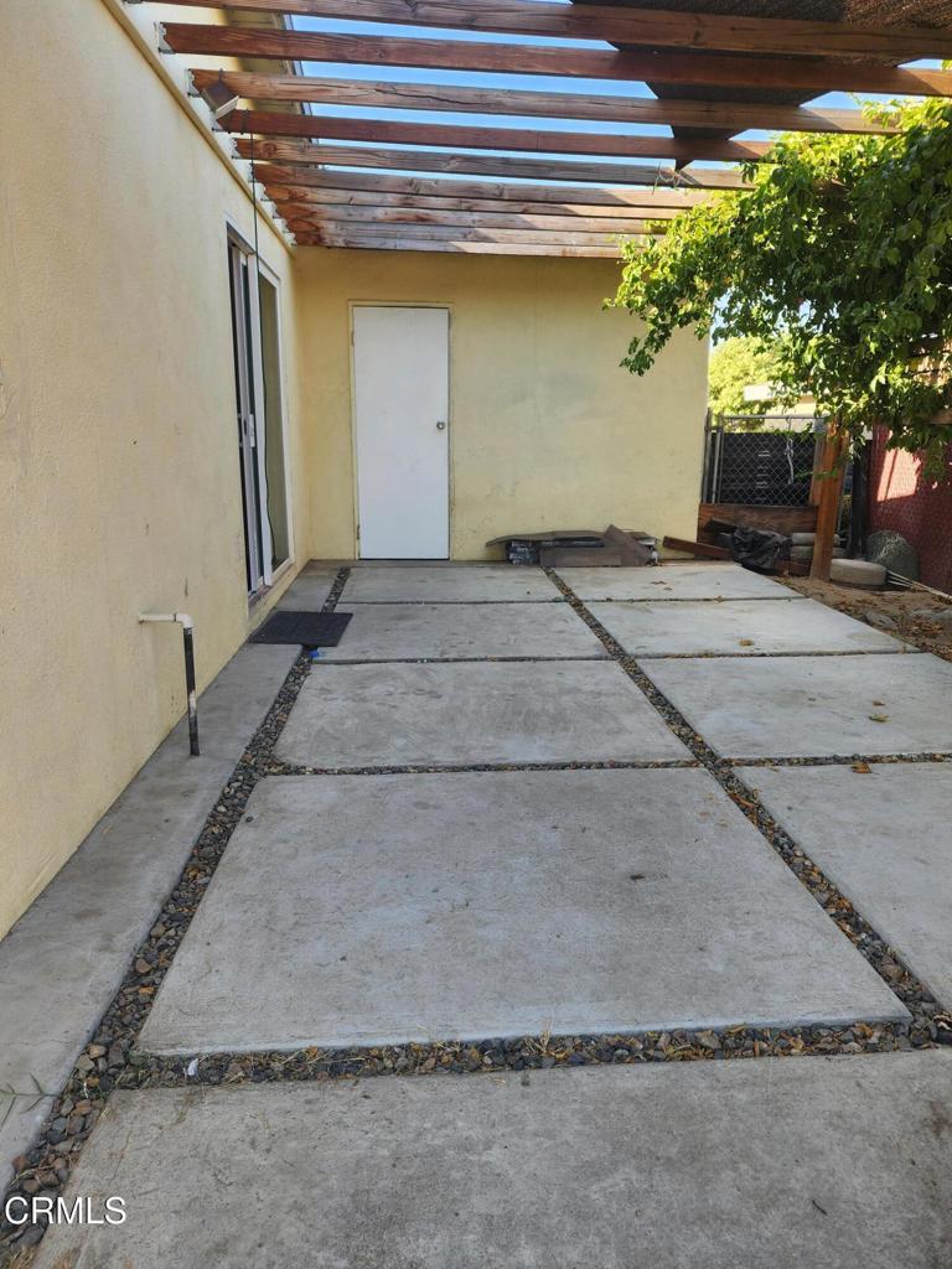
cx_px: 476
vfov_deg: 73.9
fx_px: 843
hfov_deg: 58.9
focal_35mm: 23
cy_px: 634
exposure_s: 1/180
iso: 20
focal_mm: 6.4
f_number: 1.8
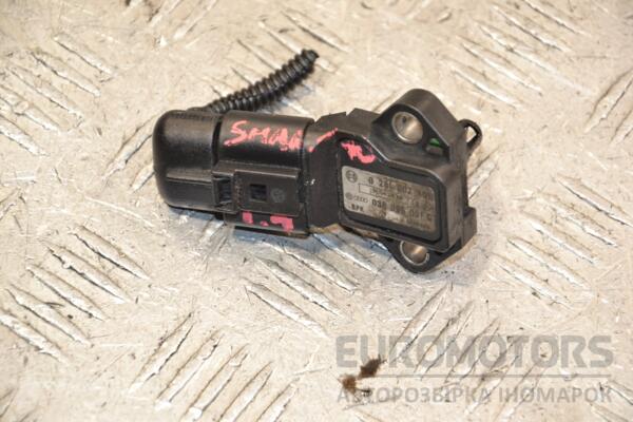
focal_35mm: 158
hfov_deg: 13.0
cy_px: 211
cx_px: 316
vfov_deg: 8.7
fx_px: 2769
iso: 800
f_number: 5.6
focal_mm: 105
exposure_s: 1/100
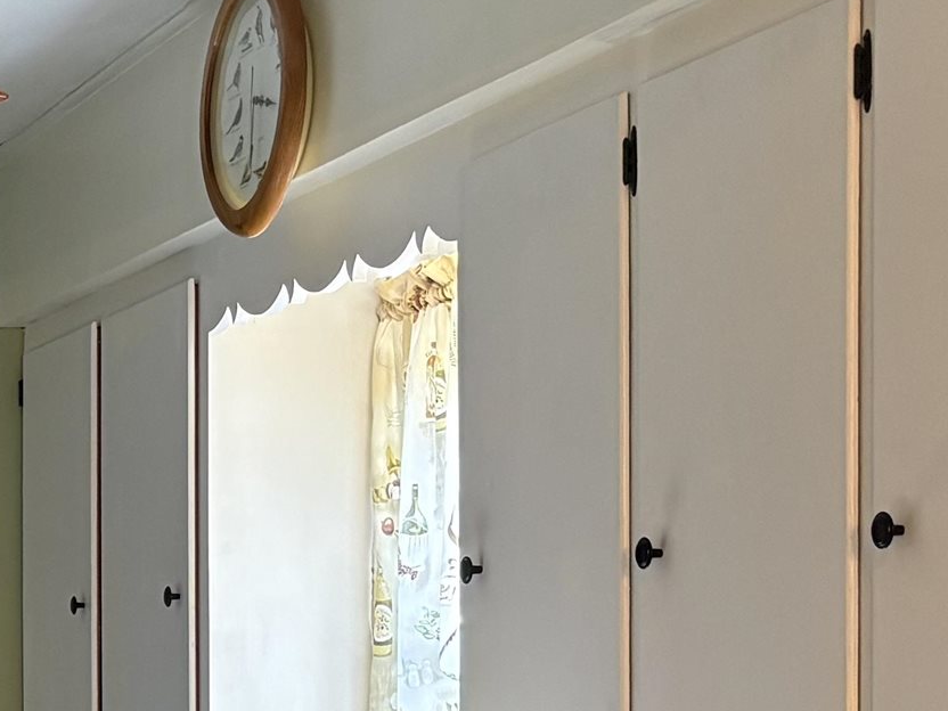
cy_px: 729
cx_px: -264
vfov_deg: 15.1
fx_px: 2629
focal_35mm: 96
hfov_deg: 19.0
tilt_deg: -0.8
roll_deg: +0.3
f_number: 1.6
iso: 320
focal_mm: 5.96
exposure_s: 1/60
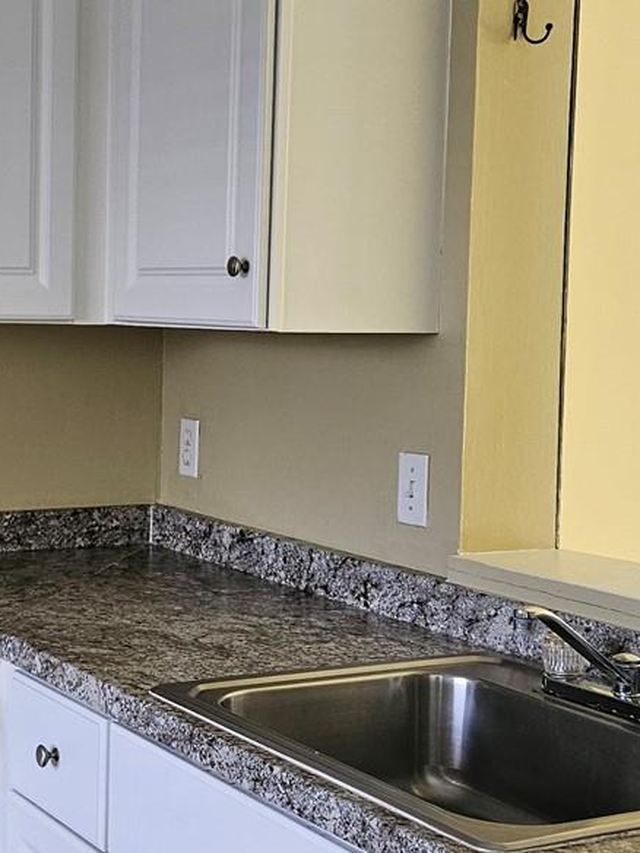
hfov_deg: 22.8
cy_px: 386
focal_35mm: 63
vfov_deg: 30.7
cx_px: 83
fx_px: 1553
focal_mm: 5.4
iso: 320
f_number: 1.8
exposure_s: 1/120
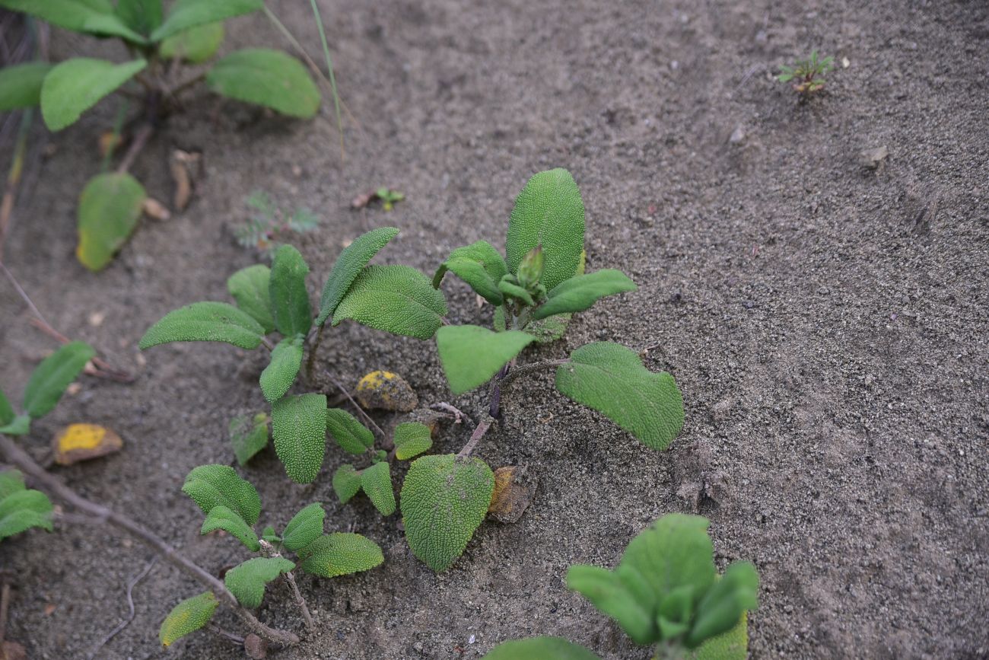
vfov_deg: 18.9
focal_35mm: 72
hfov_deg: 28.1
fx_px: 1978
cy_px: 330
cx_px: 494
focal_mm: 72
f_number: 4.5
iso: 200
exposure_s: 1/125
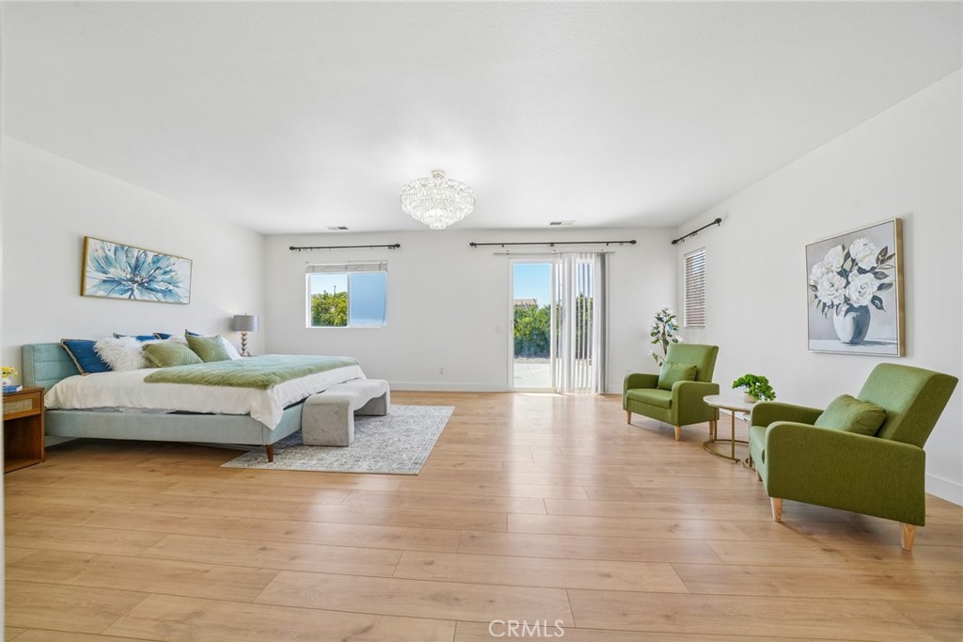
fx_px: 321
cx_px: 482
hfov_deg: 112.6
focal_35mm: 12
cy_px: 321
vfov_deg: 90.0
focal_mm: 12
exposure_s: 1/30
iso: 160
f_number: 8
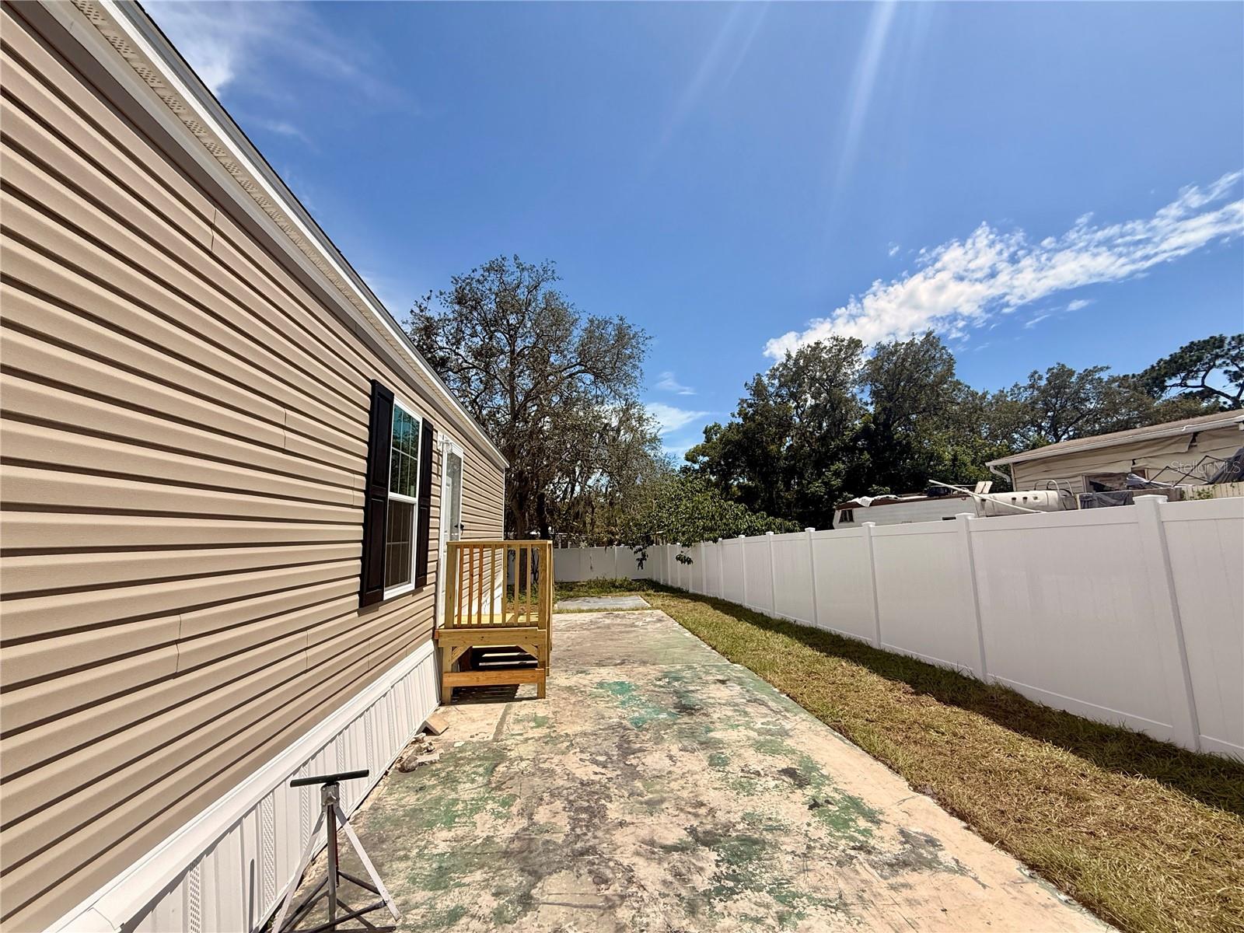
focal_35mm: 14
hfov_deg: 102.1
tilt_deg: +6.7
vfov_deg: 85.7
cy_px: 466
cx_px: 622
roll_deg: -0.9
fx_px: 503
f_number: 2.2
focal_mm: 2.22
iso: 50
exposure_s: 1/2611
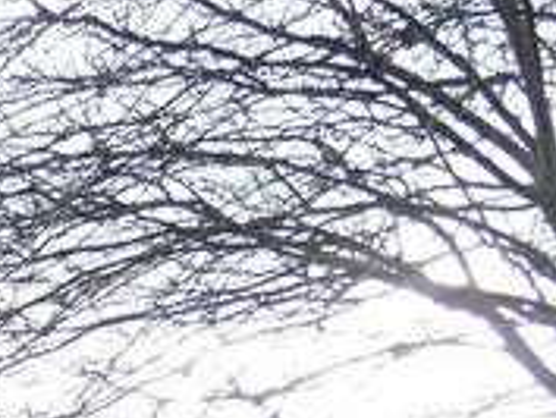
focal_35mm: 79
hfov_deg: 19.8
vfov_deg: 15.9
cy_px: 750
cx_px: -377
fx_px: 1270
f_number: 2.8
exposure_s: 1/400
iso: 80
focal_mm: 3.6
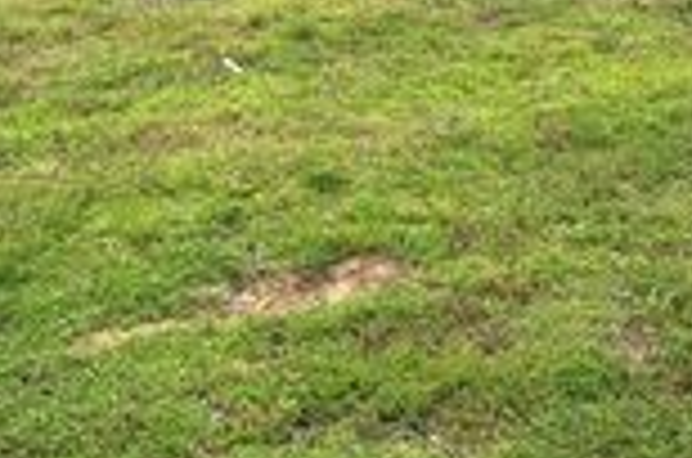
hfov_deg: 22.9
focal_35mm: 88
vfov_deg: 14.2
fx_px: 1688
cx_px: 544
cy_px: -281
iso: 50
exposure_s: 1/1266
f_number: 1.5
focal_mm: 5.7
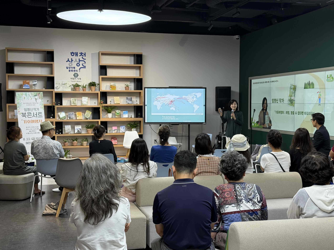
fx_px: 463
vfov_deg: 30.3
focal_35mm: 48
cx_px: 167
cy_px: 125
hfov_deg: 39.7
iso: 80
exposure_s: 1/120
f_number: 1.78
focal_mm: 6.76
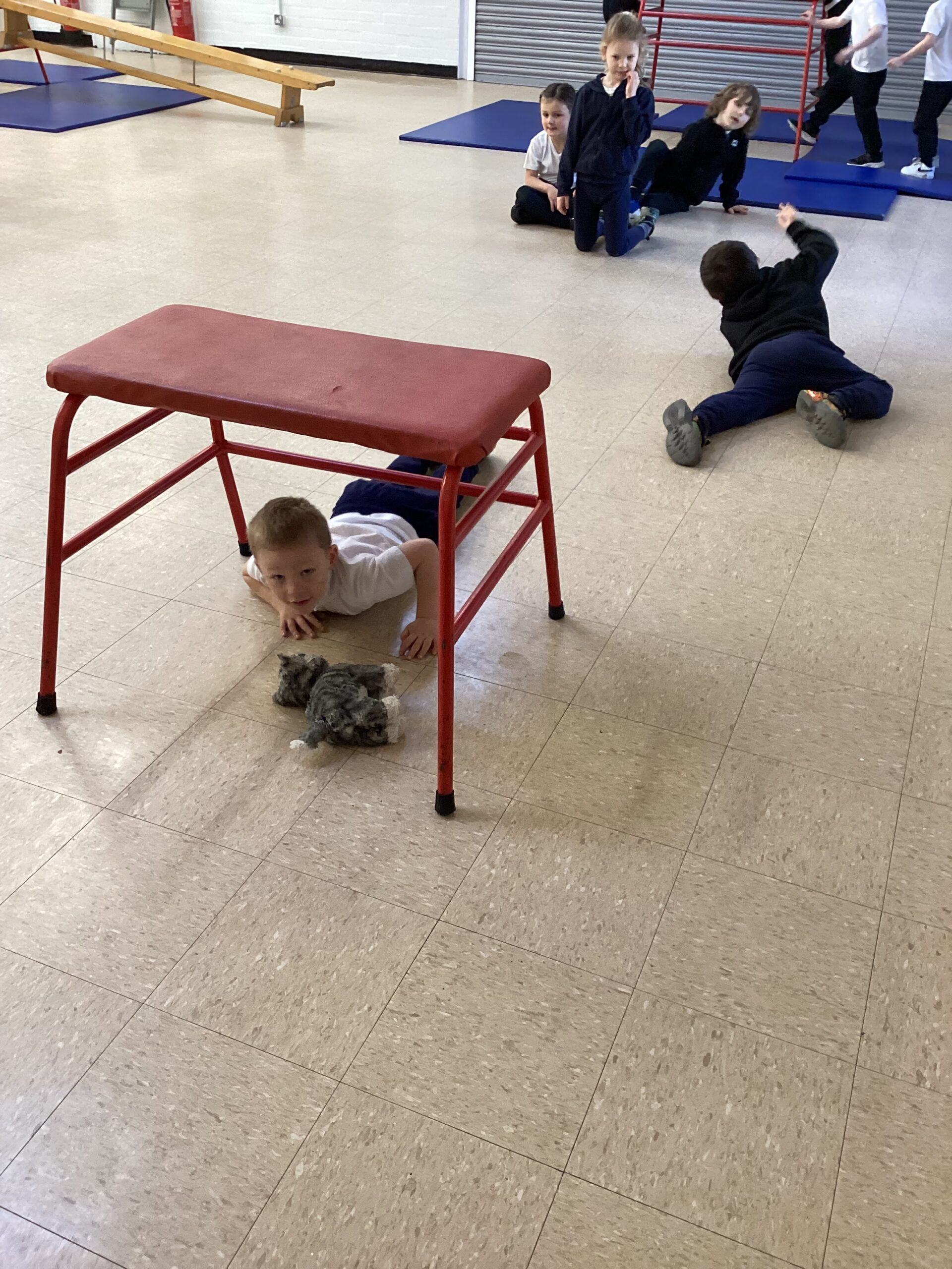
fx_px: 1137
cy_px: 634
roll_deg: -1.1
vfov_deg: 58.4
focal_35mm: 31
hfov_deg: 45.4
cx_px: 476
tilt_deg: -33.2
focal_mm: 3.3
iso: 160
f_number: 2.4
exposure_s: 1/50
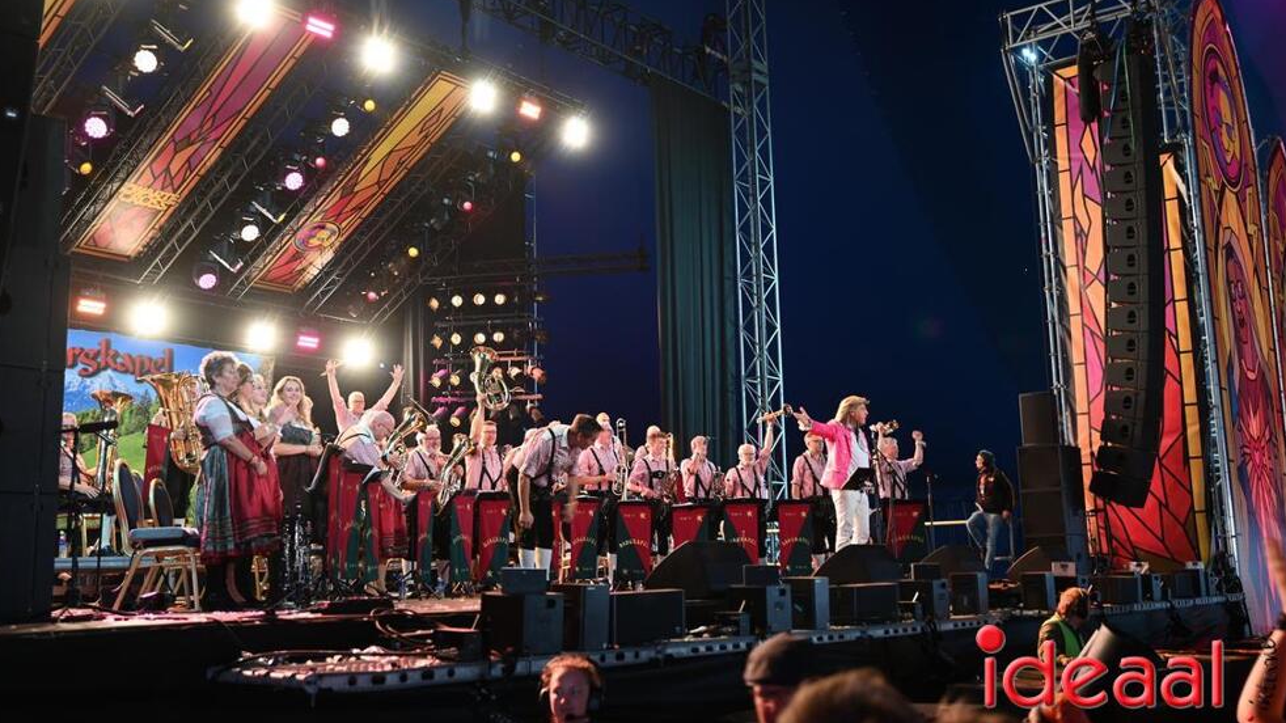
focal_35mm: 37
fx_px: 1261
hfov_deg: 54.0
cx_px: 640
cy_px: 340
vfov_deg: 32.0
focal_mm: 35
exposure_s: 1/40
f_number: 3.2
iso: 320
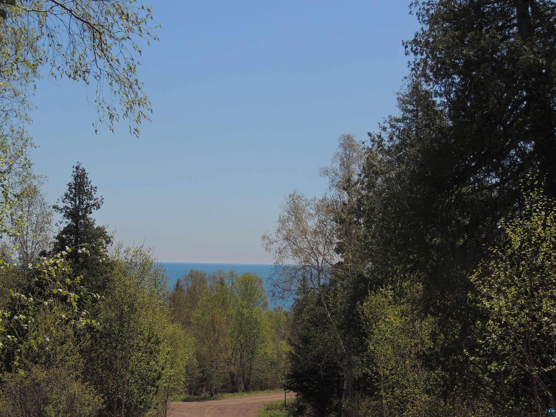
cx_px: 278
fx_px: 883
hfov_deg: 34.9
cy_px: 208
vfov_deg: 26.6
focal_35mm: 55
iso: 100
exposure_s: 1/1250
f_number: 3.7
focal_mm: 9.8
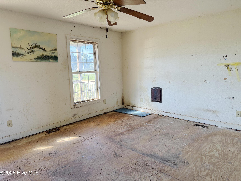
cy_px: 90
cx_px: 120
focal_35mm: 24
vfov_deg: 56.8
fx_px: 167
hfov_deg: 71.6
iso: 125
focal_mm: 6.76
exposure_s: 1/137
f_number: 1.78
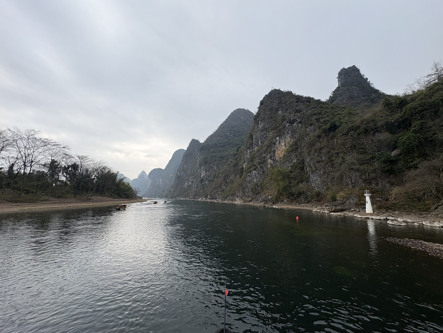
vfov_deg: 85.7
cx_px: 222
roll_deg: -0.2
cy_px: 166
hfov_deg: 102.1
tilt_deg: +10.6
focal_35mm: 14
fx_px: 179
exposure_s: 1/849
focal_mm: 2.22
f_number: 2.2
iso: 40
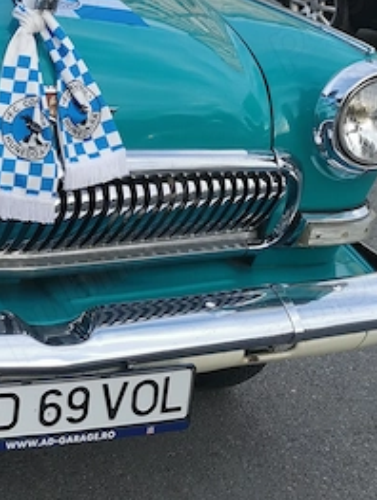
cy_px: 32
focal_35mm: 82
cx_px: -11
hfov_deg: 17.6
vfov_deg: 23.1
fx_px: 1188
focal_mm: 5.56
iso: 50
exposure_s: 1/727
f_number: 1.6
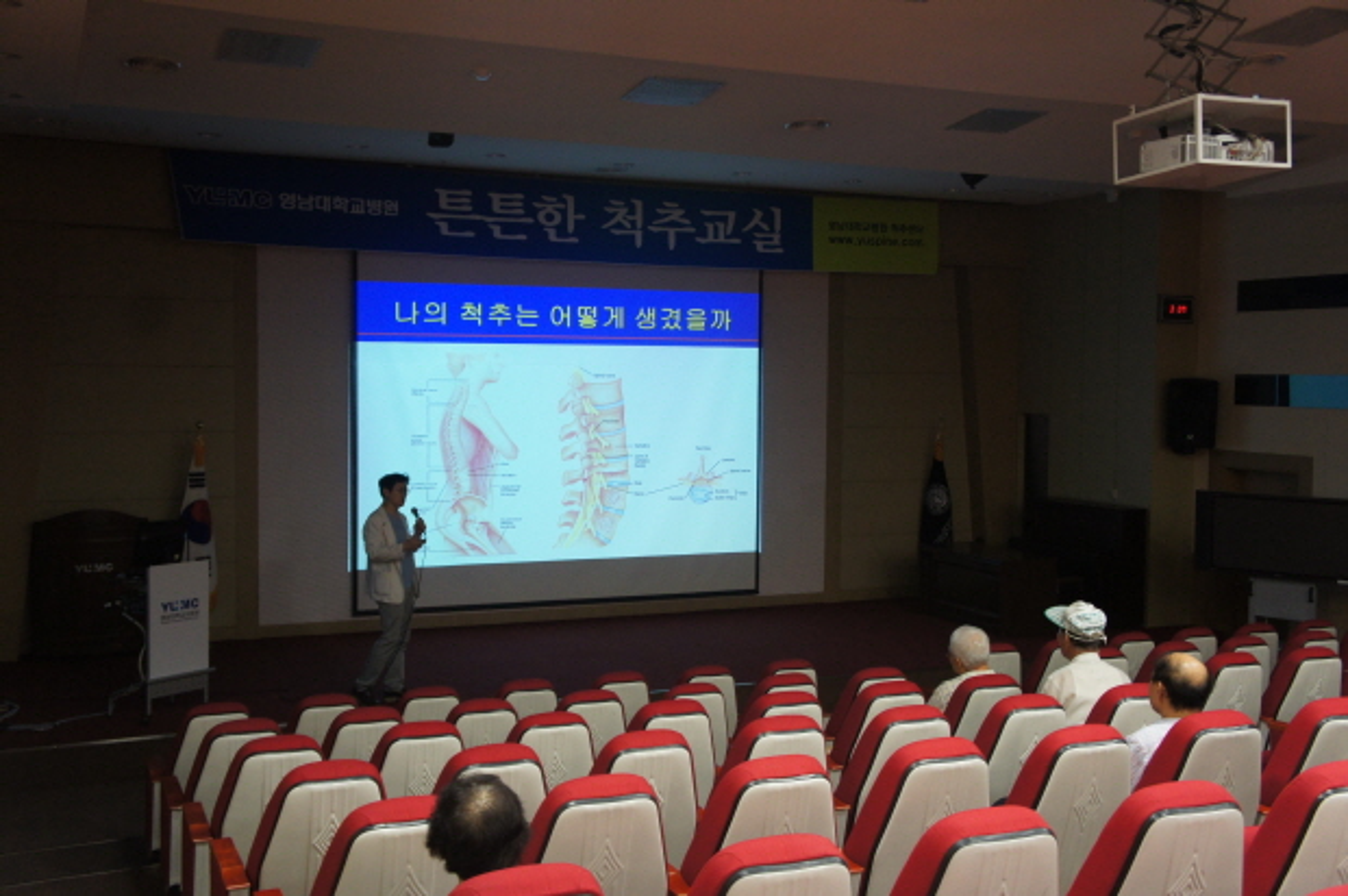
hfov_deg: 51.3
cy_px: 448
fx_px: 1403
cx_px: 674
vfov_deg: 35.4
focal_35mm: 38
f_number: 4
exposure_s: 1/40
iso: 1000
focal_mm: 25
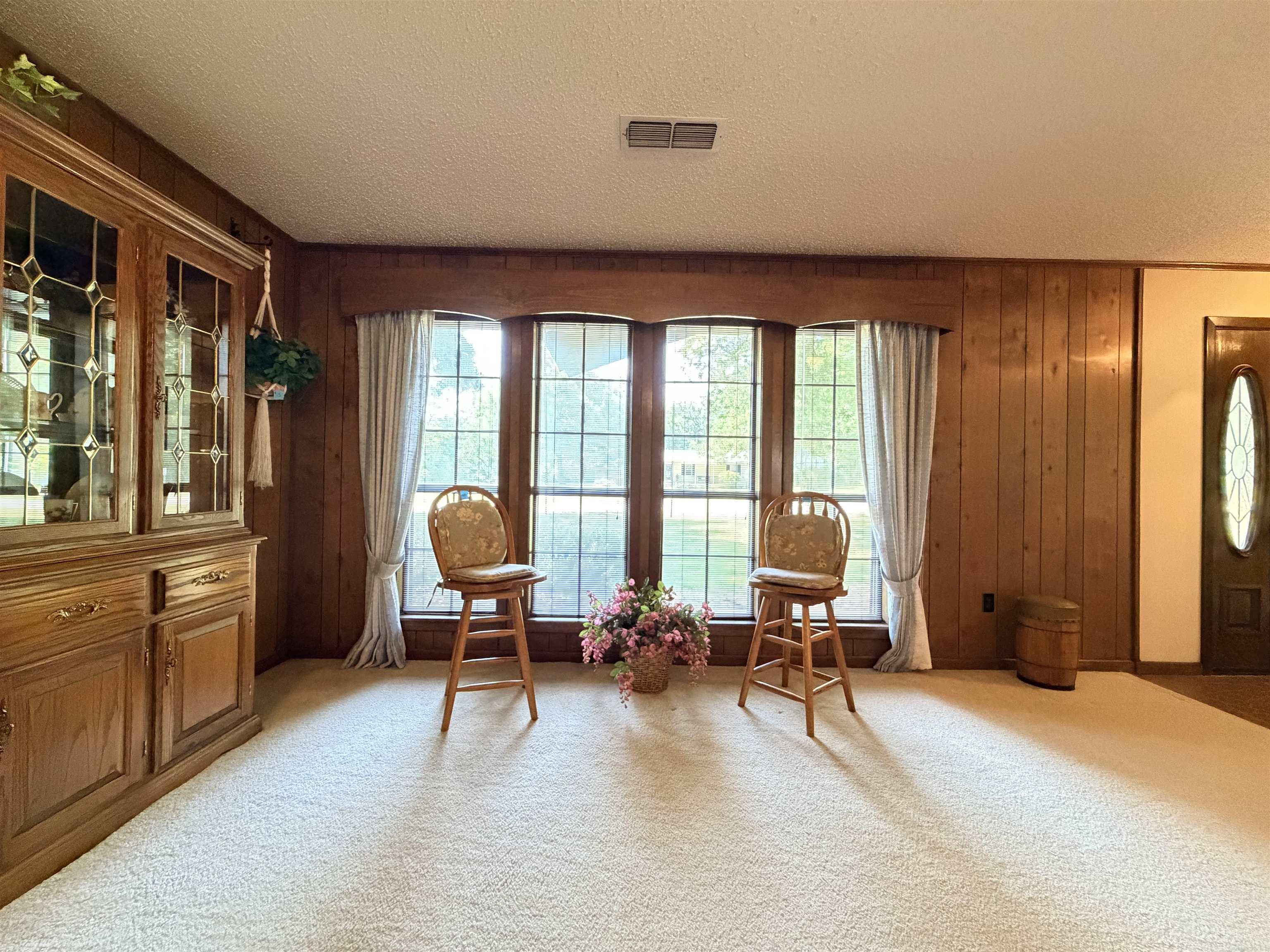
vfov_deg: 85.7
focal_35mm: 14
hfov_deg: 102.1
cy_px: 476
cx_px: 635
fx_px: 514
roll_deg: -0.8
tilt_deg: -0.2
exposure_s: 1/60
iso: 800
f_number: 2.2
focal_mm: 2.22
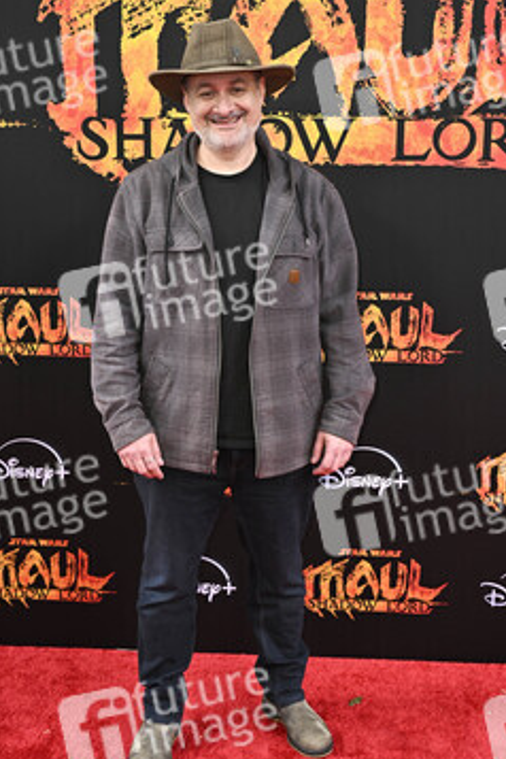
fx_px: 991
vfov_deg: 41.9
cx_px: 230
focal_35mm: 47
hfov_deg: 28.6
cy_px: 400
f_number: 6.3
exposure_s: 1/320
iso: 800
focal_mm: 42
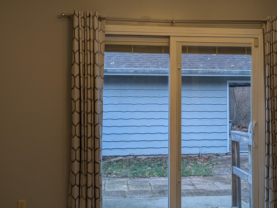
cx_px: 177
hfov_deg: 40.1
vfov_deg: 30.8
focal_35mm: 47
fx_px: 376
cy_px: 83
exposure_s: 1/120
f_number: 1.89
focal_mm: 5.43
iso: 113
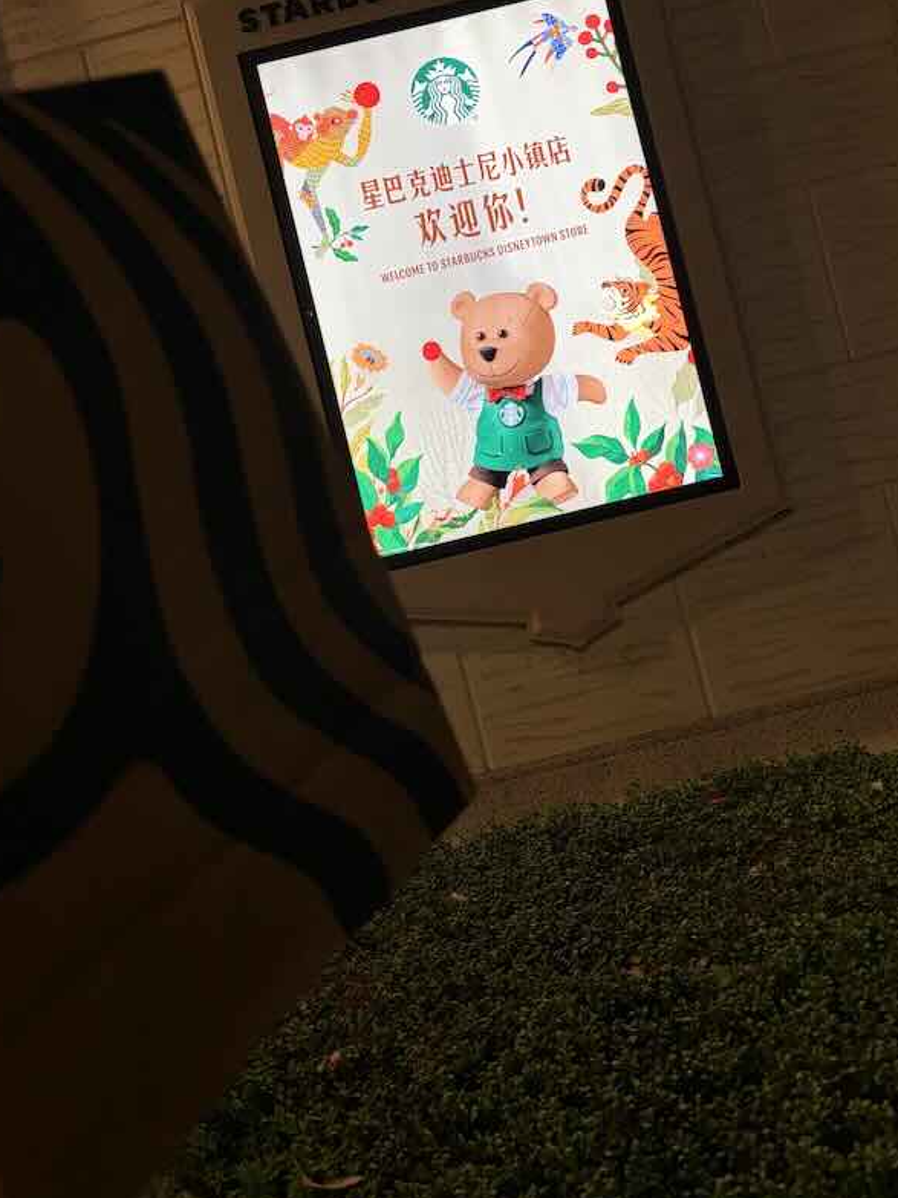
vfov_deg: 58.1
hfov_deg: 45.4
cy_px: 513
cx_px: 416
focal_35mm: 31
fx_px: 1073
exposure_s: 1/112
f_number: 1.6
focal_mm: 5.96
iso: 100
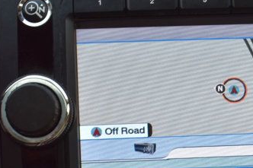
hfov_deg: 17.4
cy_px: 180
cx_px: 247
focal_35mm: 116
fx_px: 812
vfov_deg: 11.7
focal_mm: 25
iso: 400
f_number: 7.1
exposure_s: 1/30
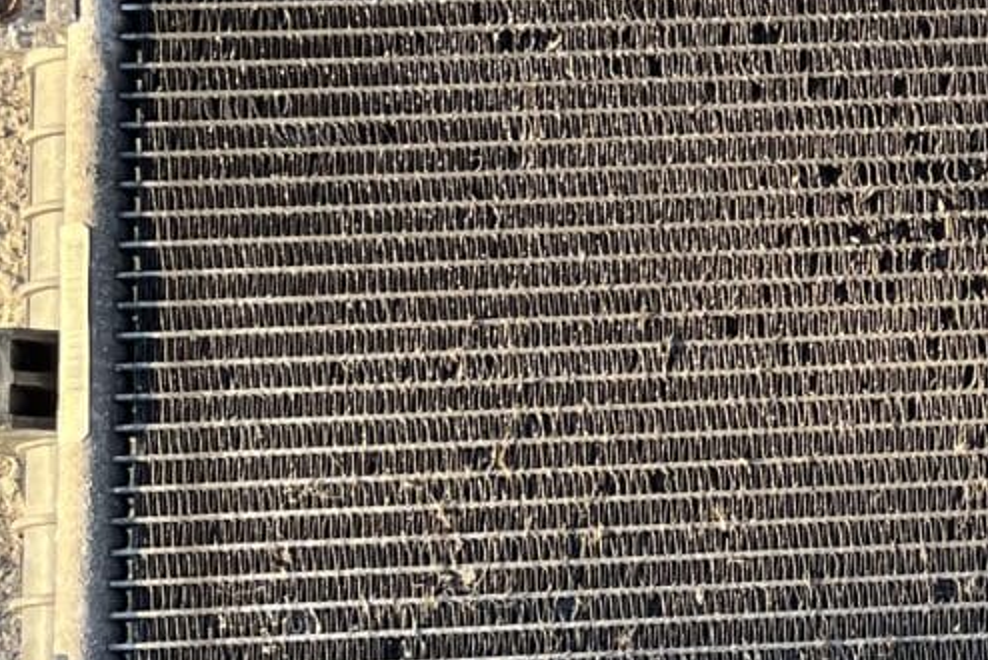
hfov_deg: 17.5
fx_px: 3075
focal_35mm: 112
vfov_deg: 12.2
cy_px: 234
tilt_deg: -76.7
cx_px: 1150
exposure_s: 1/322
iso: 50
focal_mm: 5.1
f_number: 1.6
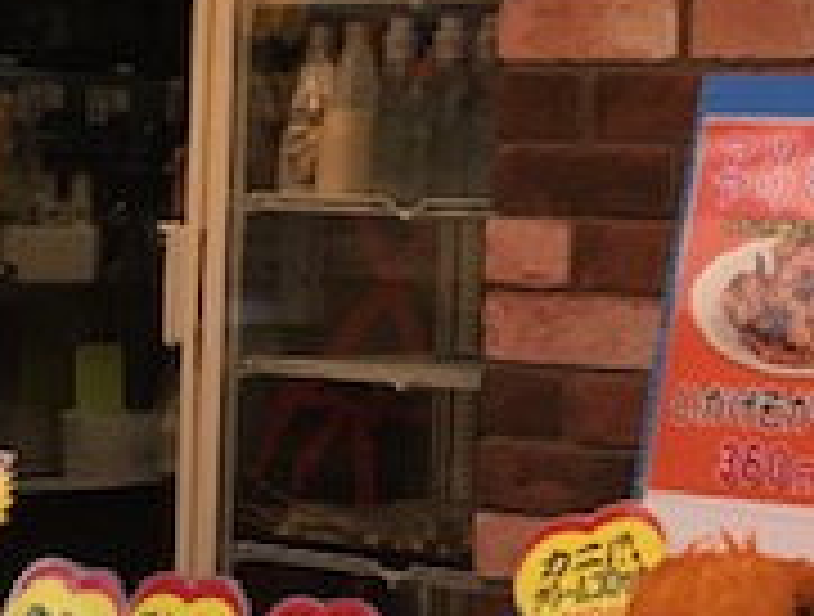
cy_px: 953
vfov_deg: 14.0
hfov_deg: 19.3
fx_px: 2336
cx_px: 36
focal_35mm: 99
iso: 20
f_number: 1.8
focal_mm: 3.99
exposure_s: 1/563
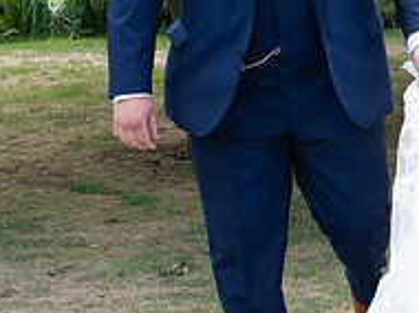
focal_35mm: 182
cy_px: 79
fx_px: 2200
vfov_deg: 8.1
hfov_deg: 10.6
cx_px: 578
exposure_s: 1/250
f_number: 4
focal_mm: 35
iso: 100
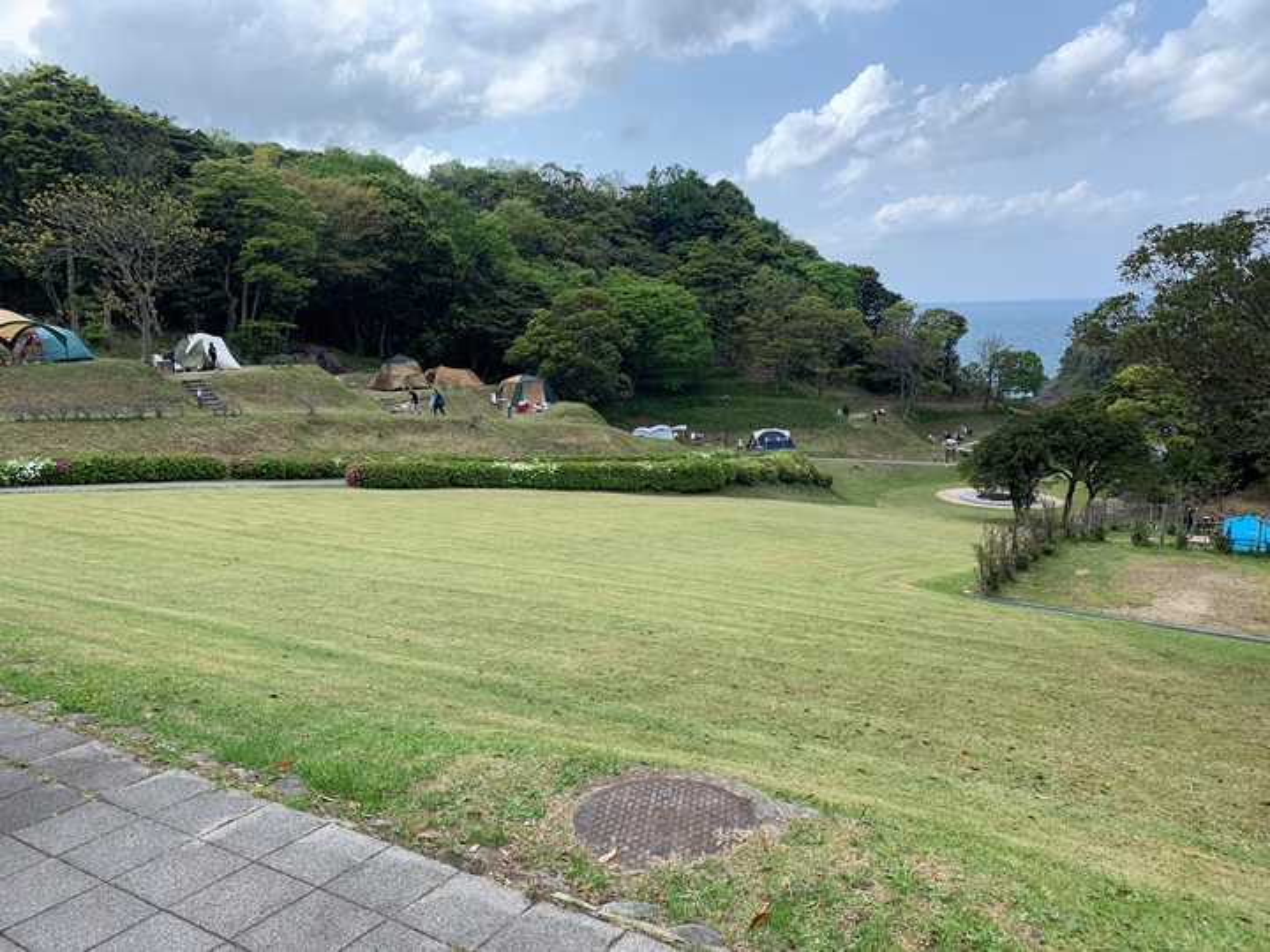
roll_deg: +1.8
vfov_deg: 53.1
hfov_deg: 67.3
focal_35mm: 26
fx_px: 954
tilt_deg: -11.1
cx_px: 635
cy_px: 476
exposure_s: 1/1176
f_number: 1.8
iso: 25
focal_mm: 4.25
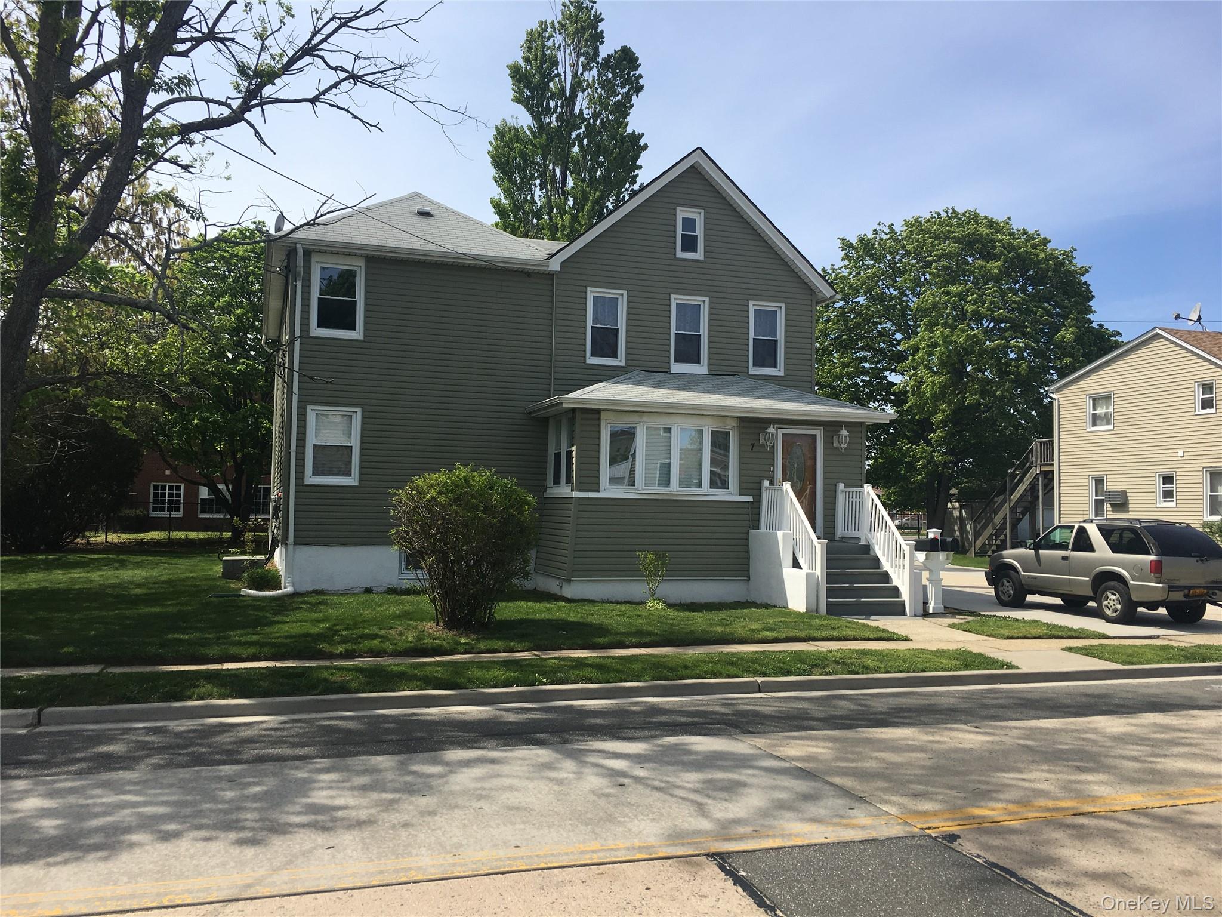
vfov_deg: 48.2
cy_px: 458
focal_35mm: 29
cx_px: 611
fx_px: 1024
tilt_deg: +2.6
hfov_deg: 61.7
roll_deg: -1.9
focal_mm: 4.15
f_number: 2.2
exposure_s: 1/1508
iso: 25
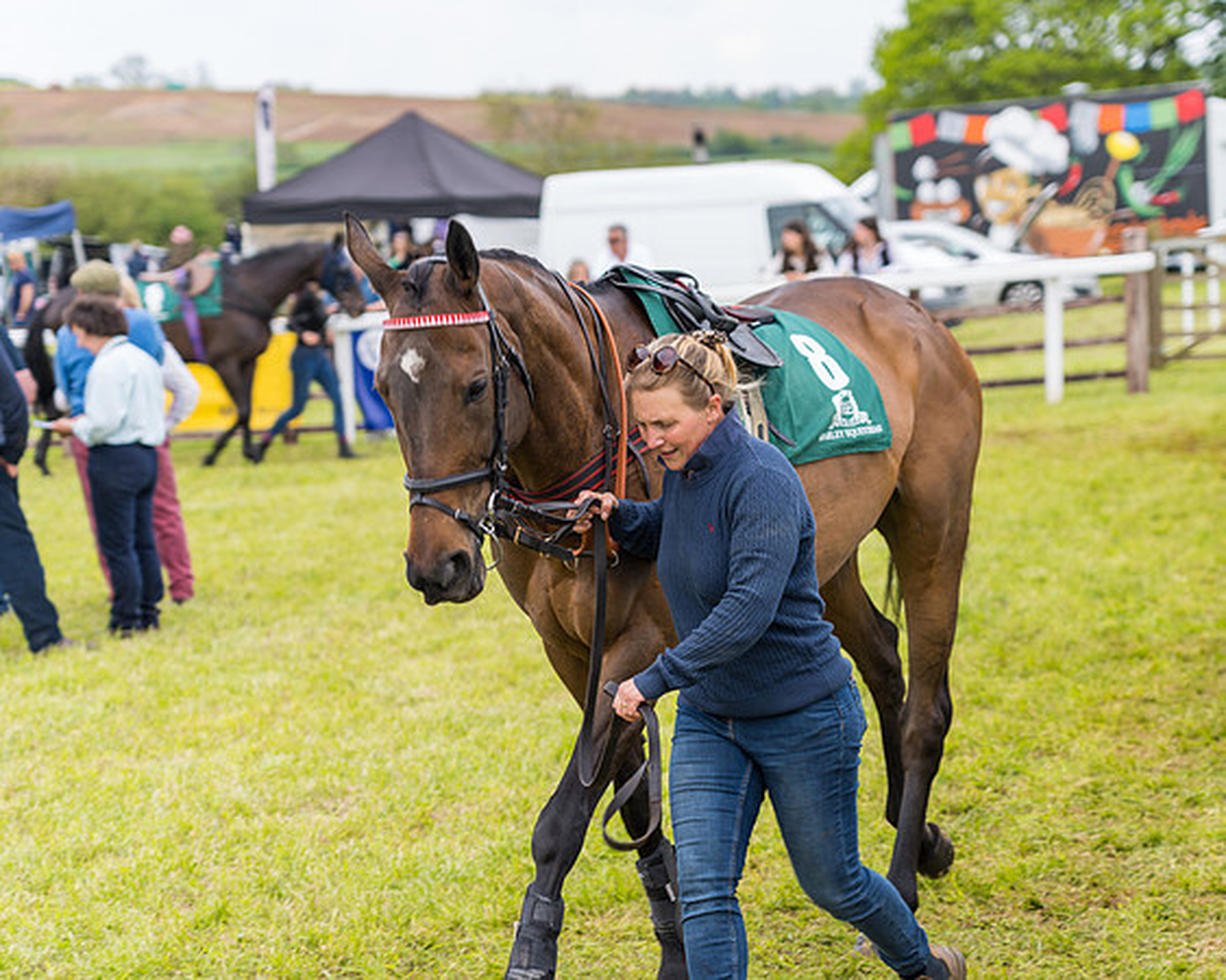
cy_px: 494
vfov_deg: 14.5
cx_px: 705
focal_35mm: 107
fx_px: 3864
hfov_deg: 18.0
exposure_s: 1/125
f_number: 4
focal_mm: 93
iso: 50
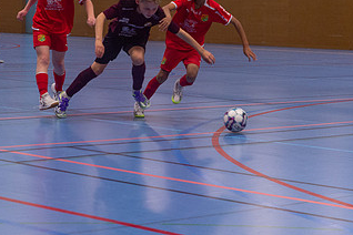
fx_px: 1294
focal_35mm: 132
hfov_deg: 15.5
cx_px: 120
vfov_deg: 10.3
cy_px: 33
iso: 2000
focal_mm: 70
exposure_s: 1/400
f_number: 3.5
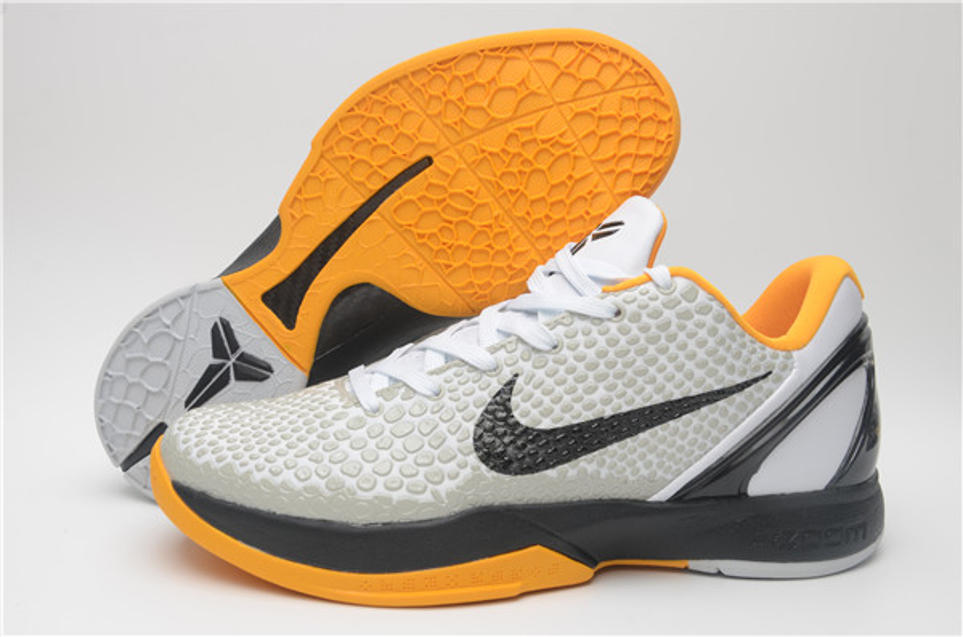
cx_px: 482
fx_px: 1041
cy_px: 318
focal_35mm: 39
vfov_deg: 34.0
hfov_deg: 49.7
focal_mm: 26
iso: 100
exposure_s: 1/125
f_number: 8
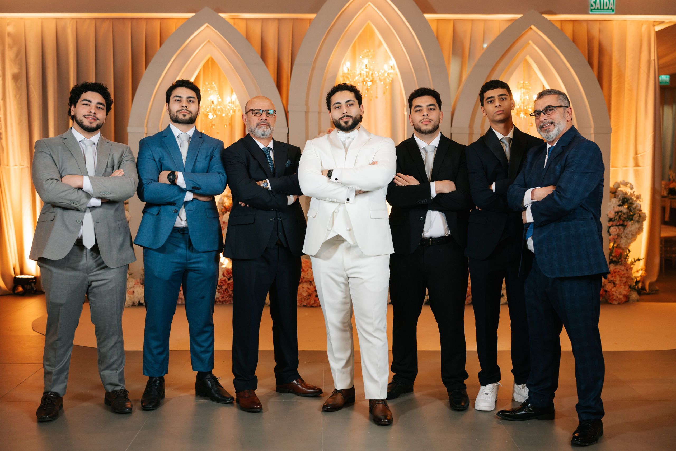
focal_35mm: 45
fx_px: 836
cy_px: 226
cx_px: 338
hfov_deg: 44.0
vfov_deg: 30.2
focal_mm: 44
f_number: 2.8
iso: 400
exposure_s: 1/200
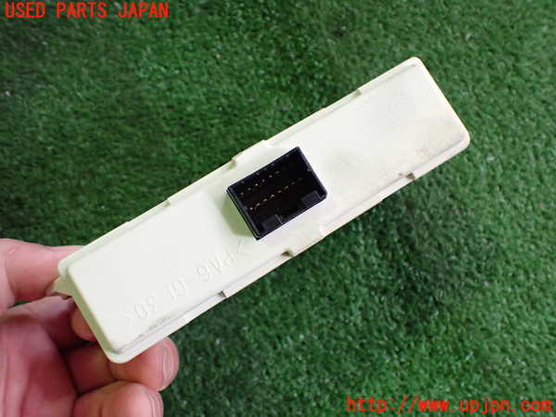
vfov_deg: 46.8
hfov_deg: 60.0
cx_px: 278
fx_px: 482
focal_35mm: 30
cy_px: 208
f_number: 2.3
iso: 500
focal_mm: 5.4
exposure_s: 1/125
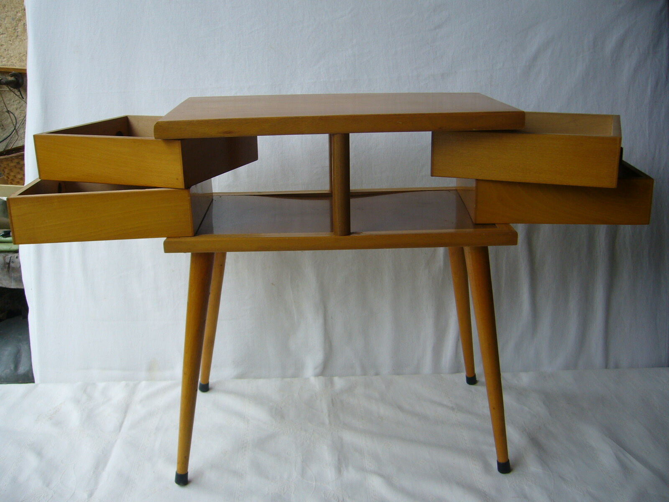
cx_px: 334
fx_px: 676
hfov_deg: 52.6
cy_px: 251
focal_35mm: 35
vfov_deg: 40.7
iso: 80
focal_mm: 5.8
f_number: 2.8
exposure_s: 1/50
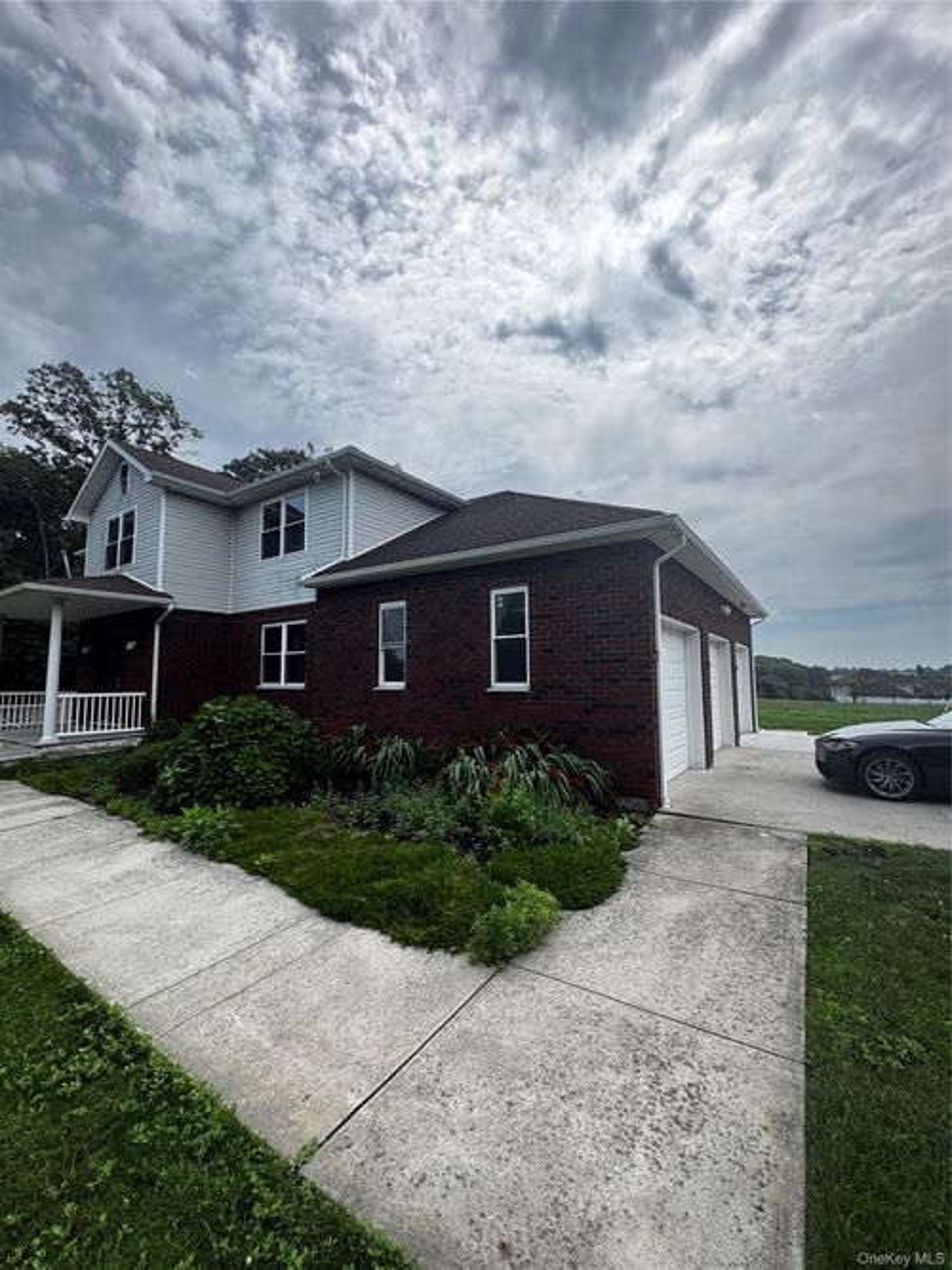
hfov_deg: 85.7
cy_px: 635
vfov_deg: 102.1
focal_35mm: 14
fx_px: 514
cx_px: 476
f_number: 2.2
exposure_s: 1/727
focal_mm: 2.22
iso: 40
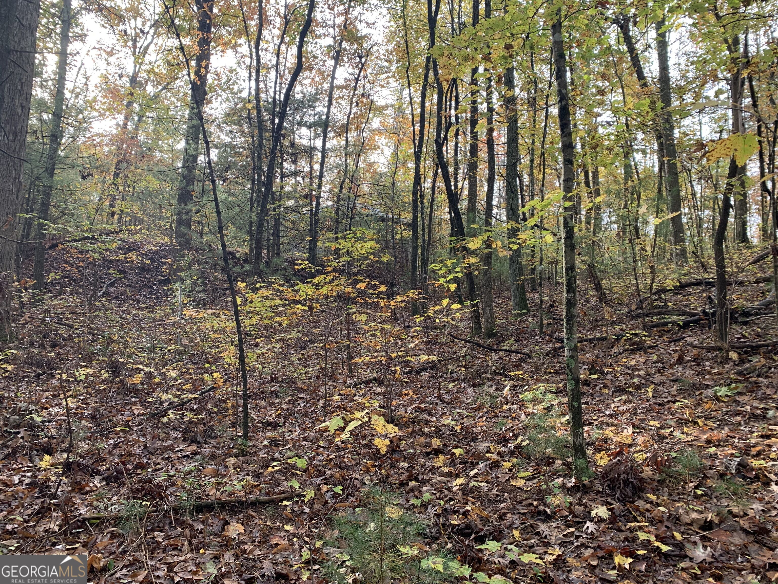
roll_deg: -2.2
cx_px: 389
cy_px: 292
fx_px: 584
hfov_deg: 67.3
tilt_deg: +5.9
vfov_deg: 53.1
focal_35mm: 26
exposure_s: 1/121
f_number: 1.8
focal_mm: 4.25
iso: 64
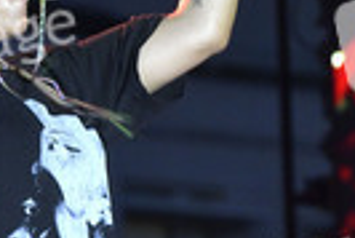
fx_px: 4452
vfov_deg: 3.1
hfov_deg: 4.6
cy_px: 163
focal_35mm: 451
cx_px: 16
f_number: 6.3
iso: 2000
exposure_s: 1/250
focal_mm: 150
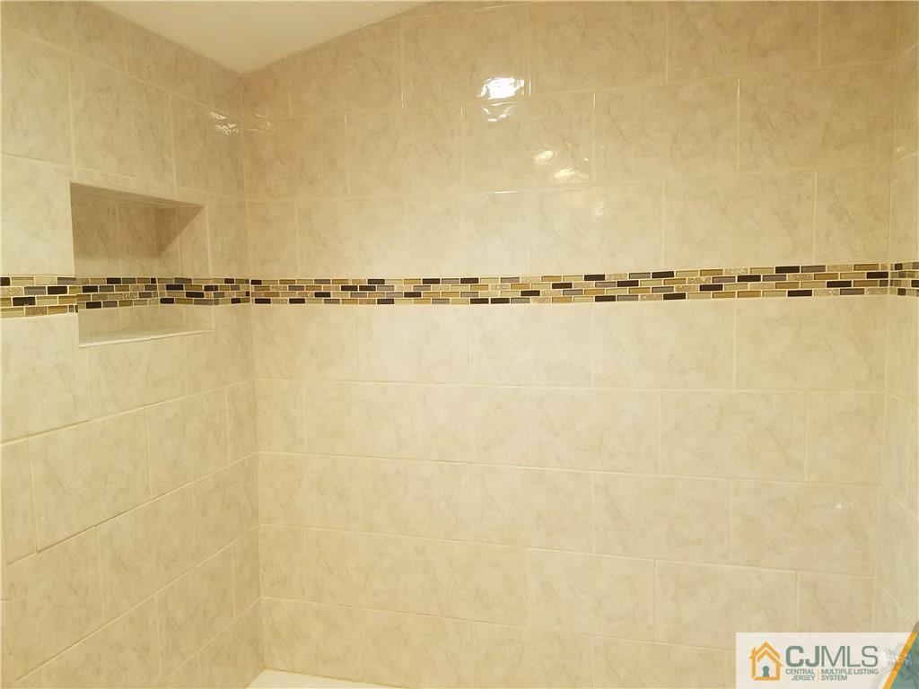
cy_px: 344
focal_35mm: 26
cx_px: 460
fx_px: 690
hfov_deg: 67.3
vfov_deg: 53.1
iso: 200
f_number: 1.7
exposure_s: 1/60
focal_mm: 4.2
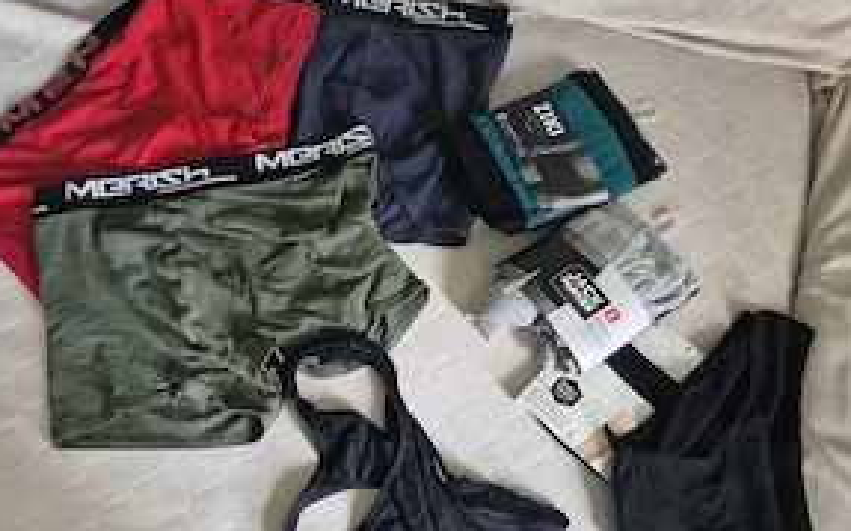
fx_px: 788
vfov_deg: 37.1
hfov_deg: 56.7
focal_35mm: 34
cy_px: 323
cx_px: 412
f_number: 1.8
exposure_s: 1/100
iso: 1000
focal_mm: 5.4
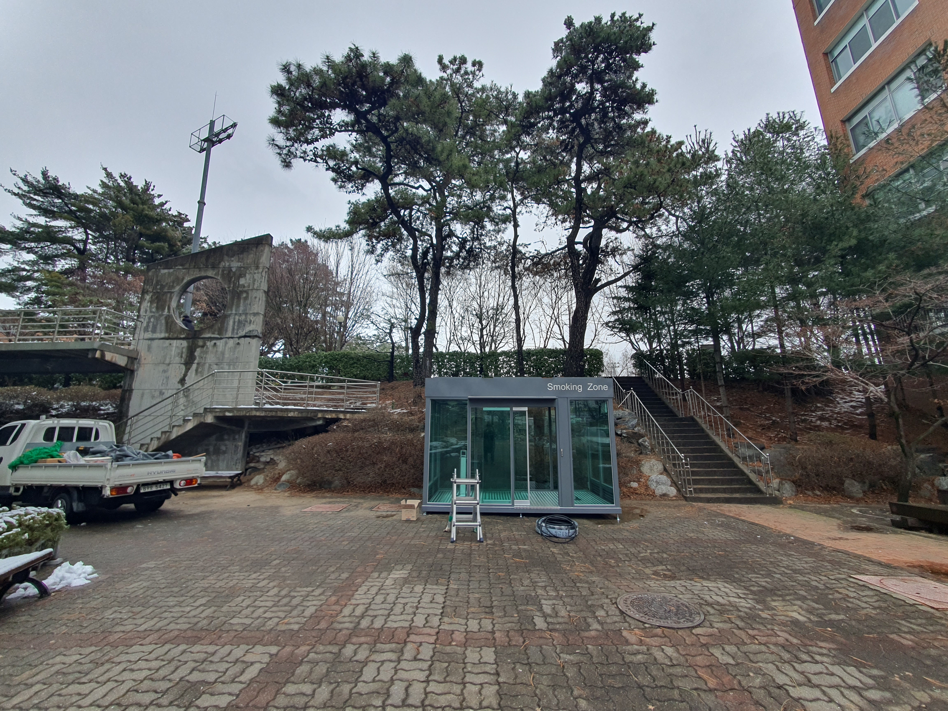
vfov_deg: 89.9
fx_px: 356
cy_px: 356
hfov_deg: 106.2
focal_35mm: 13
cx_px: 474
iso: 50
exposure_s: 1/323
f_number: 2.2
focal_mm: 1.8
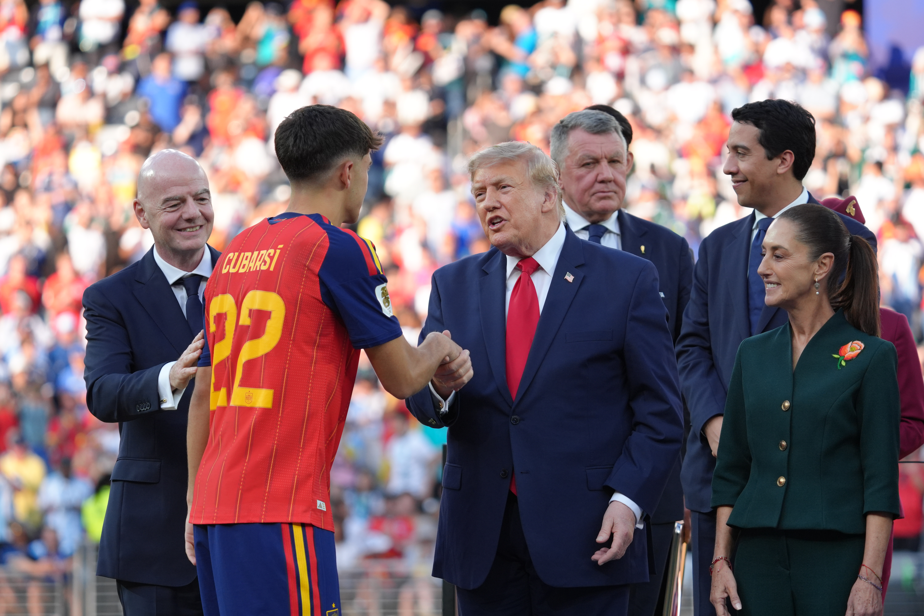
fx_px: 7340
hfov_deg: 7.2
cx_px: 462
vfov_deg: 4.8
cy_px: 308
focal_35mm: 286
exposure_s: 1/1000
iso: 1000
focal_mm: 286
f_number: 6.3
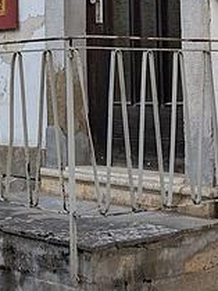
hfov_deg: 14.9
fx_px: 772
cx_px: -108
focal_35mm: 92
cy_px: 45
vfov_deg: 21.0
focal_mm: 6.9
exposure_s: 1/350
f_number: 1.68
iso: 17
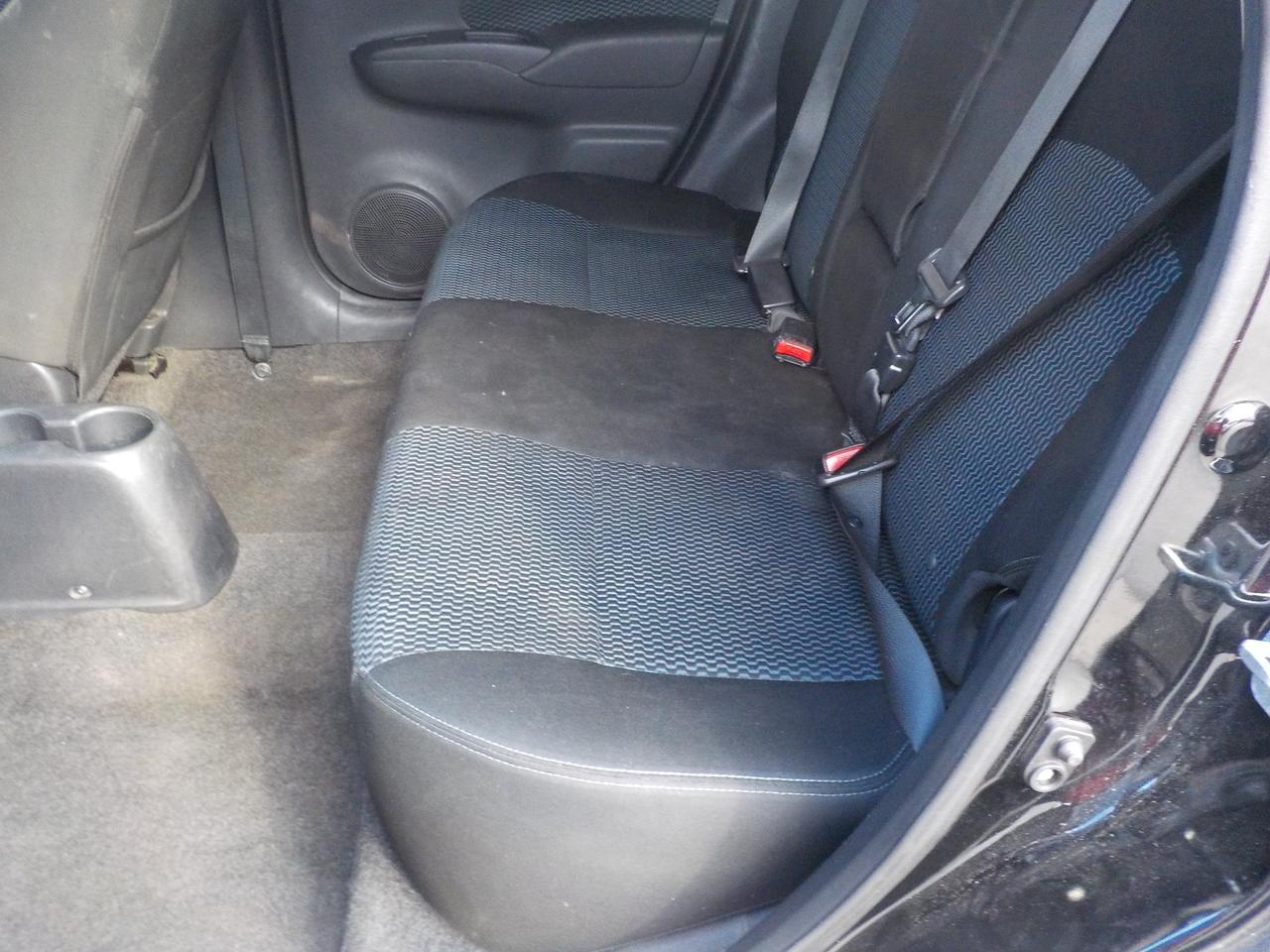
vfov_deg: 46.8
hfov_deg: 60.0
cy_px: 476
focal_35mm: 30
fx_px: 1101
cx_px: 635
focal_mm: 4.1
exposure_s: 1/30
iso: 360
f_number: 3.3
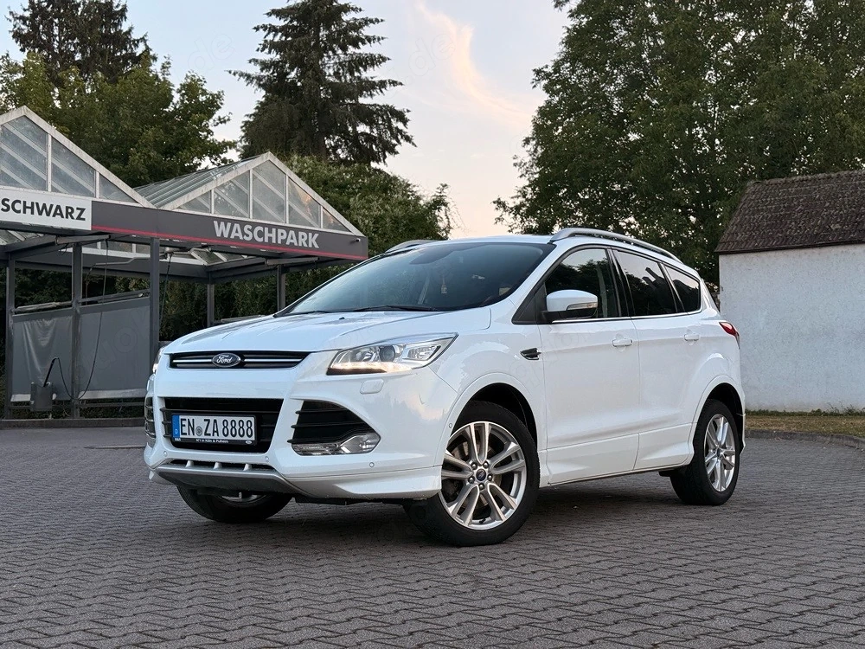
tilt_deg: +4.7
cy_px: 324
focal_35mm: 48
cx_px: 432
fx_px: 1199
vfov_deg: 30.3
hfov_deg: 39.7
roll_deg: +0.5
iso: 64
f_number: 1.78
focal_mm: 6.76
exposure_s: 1/310
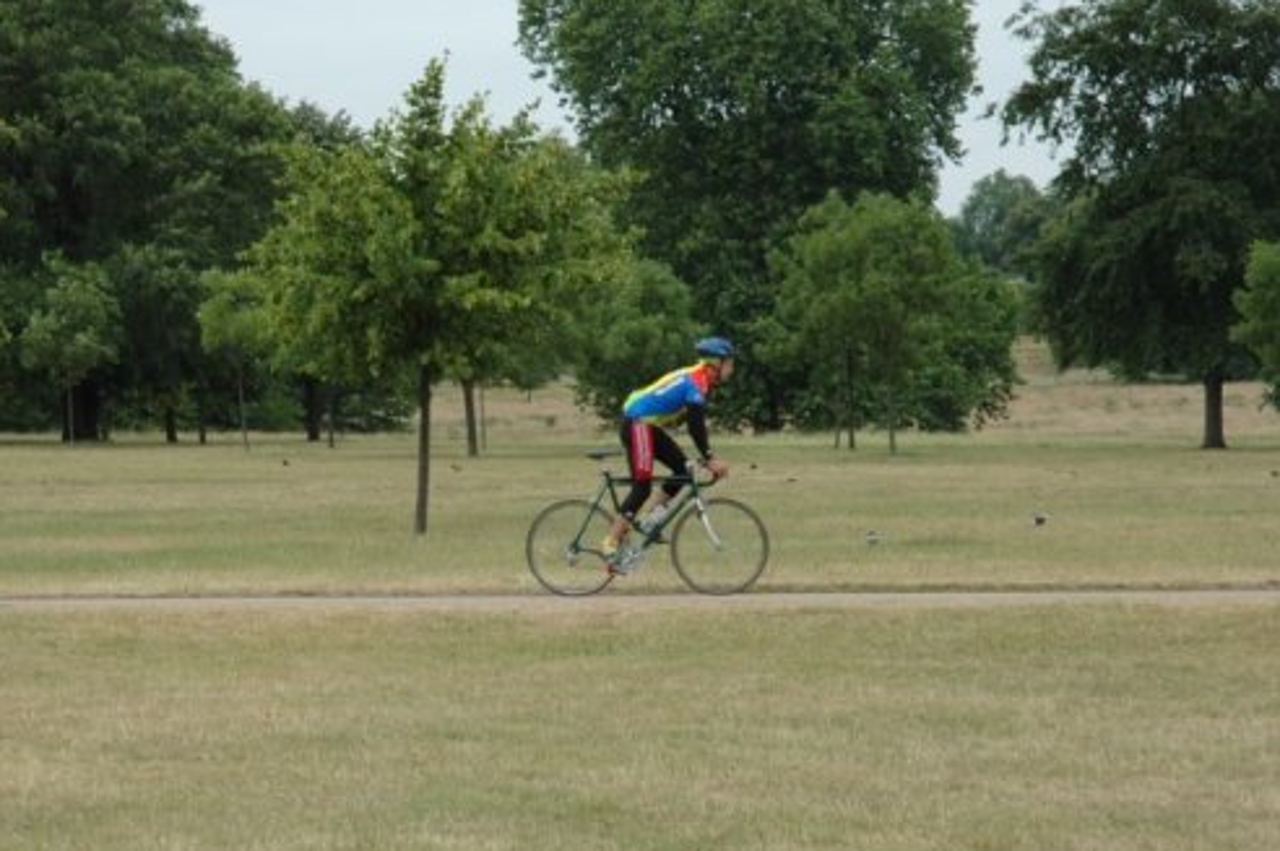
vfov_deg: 10.4
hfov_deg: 15.5
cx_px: 349
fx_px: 4689
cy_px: 531
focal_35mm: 132
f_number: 8
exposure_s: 1/200
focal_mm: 60
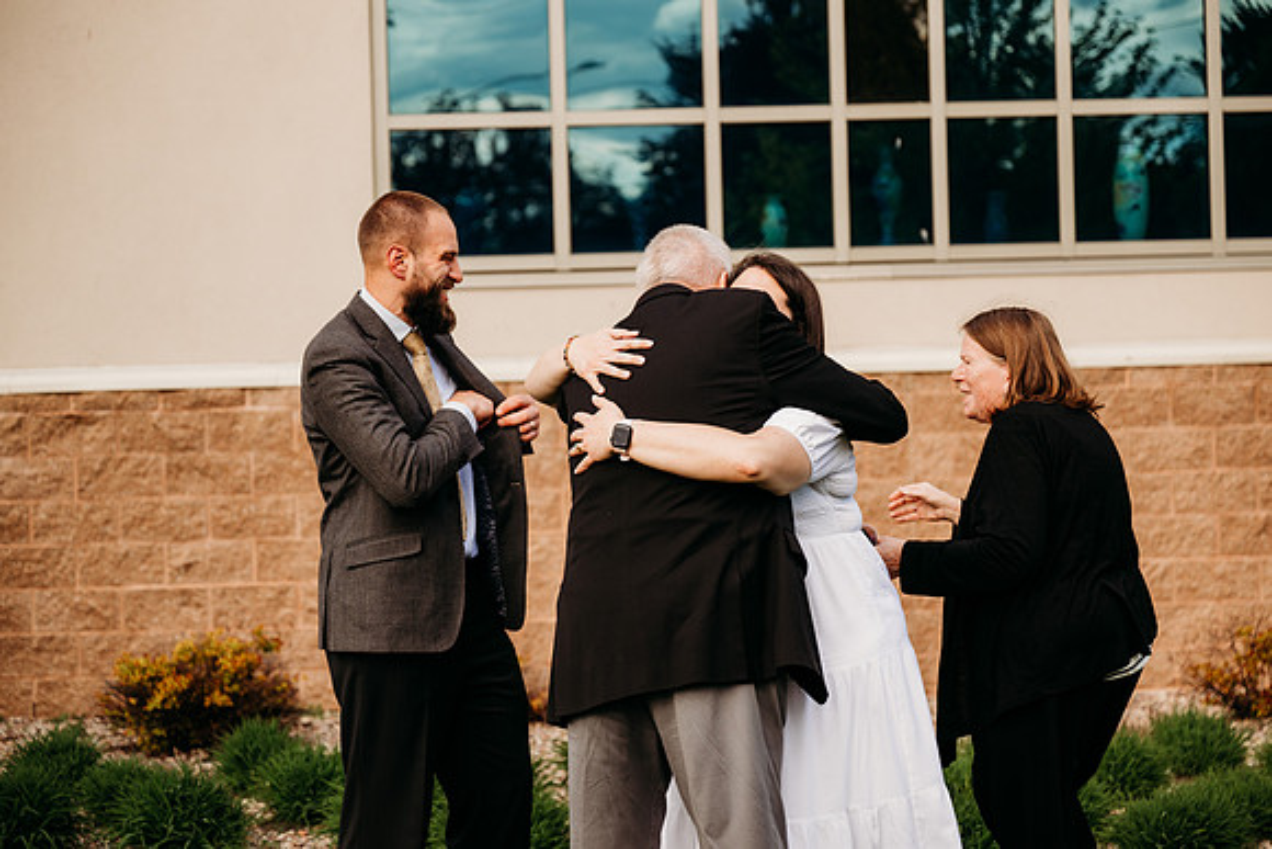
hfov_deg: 28.8
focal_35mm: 70
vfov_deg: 19.5
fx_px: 2474
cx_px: 636
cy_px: 424
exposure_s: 1/1600
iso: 200
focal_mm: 70
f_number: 2.8
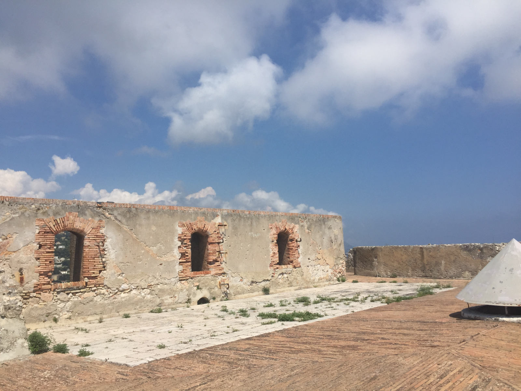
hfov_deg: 61.7
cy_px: 196
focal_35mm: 29
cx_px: 260
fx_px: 436
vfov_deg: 48.2
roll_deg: +2.0
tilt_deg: +7.3
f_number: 2.2
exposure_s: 1/4405
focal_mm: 4.15
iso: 32
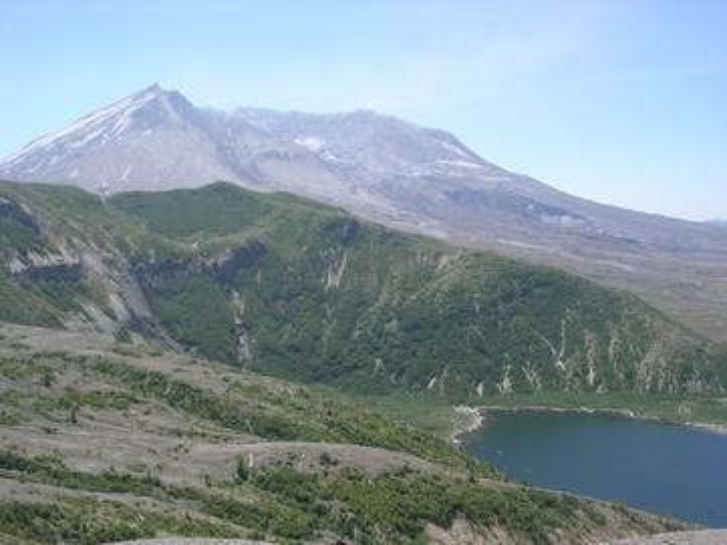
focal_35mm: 38
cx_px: 364
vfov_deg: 37.7
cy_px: 272
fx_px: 798
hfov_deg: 49.0
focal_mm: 7.8
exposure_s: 1/437
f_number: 4.8
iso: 64
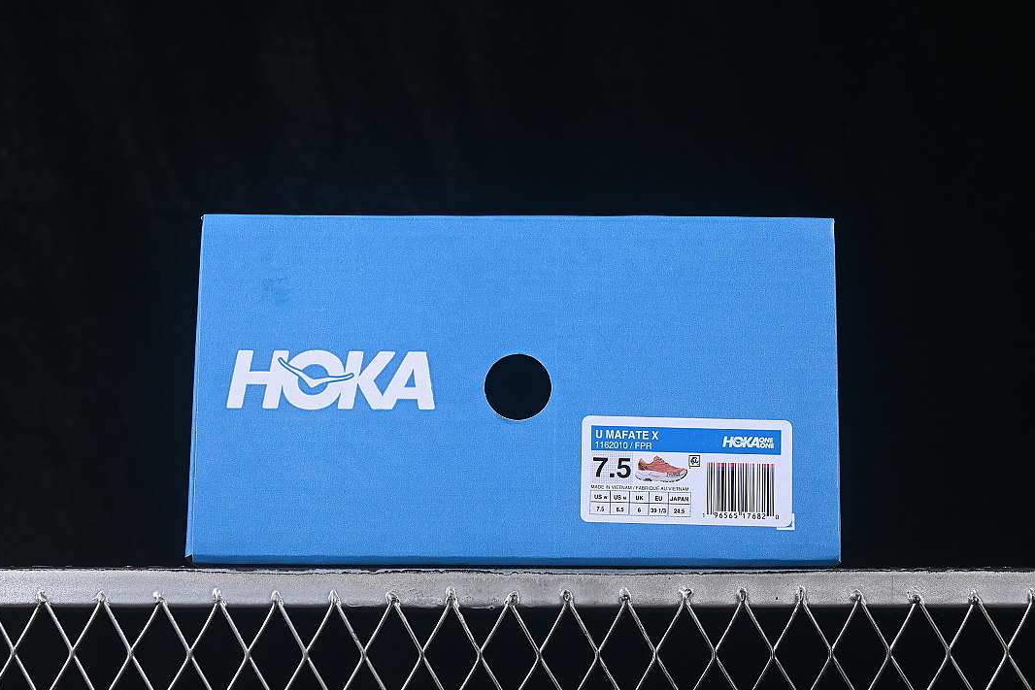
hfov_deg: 26.6
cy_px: 348
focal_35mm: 76
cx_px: 513
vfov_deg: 18.0
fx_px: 2185
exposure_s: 1/80
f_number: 8
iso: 160
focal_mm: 50
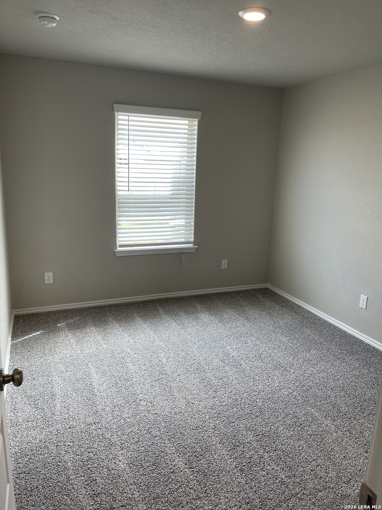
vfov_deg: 67.3
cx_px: 191
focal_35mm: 26
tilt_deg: -12.3
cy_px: 255
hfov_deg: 53.1
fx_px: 383
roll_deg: -3.0
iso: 50
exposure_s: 1/120
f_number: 1.6
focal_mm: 5.1
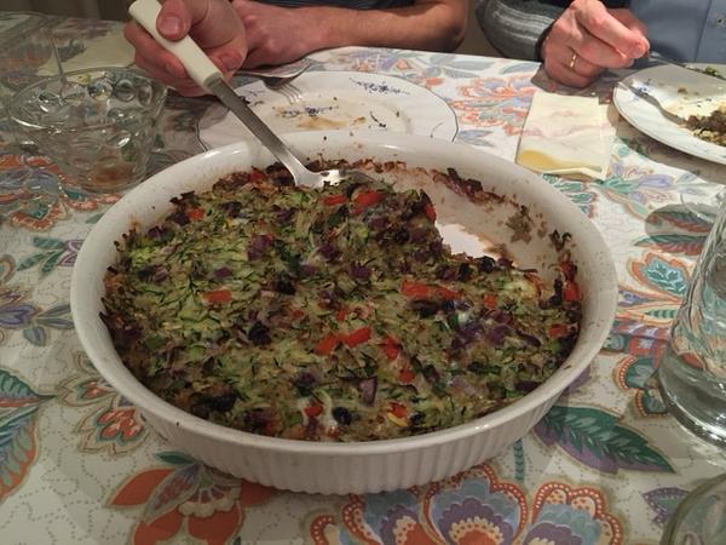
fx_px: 608
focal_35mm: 29
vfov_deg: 48.2
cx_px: 363
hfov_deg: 61.7
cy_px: 272
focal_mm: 4.15
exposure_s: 1/30
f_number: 2.2
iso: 200
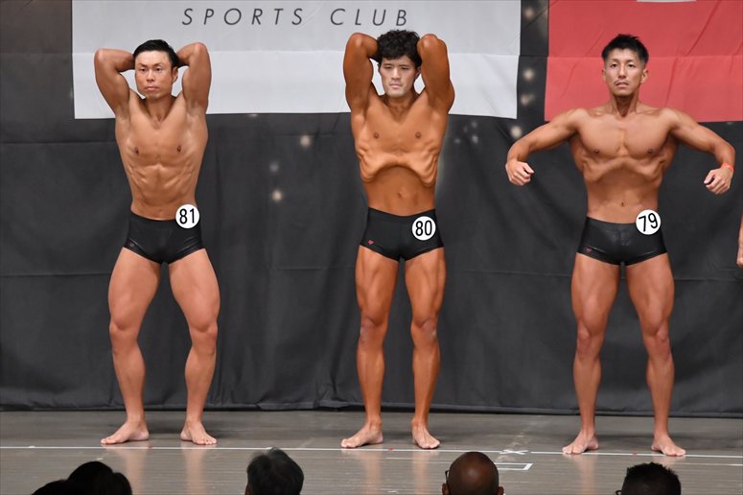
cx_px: 372
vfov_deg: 6.3
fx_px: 4477
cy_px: 248
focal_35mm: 217
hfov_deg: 9.5
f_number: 5.6
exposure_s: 1/400
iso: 5000
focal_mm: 145
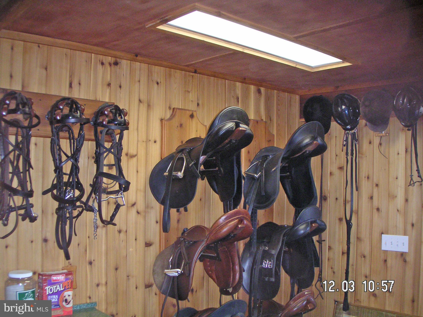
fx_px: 452
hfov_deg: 50.1
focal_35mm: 37
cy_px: 158
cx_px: 212
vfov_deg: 38.7
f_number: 2.8
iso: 160
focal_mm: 5.7
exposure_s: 1/45
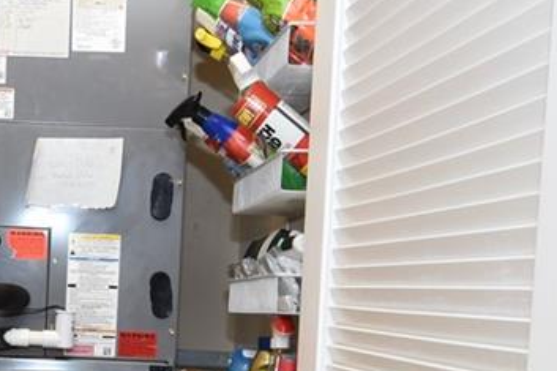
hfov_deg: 28.4
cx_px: 43
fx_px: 1052
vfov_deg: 19.0
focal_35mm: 68
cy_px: 426
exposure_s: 1/60
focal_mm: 10
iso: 280
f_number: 4
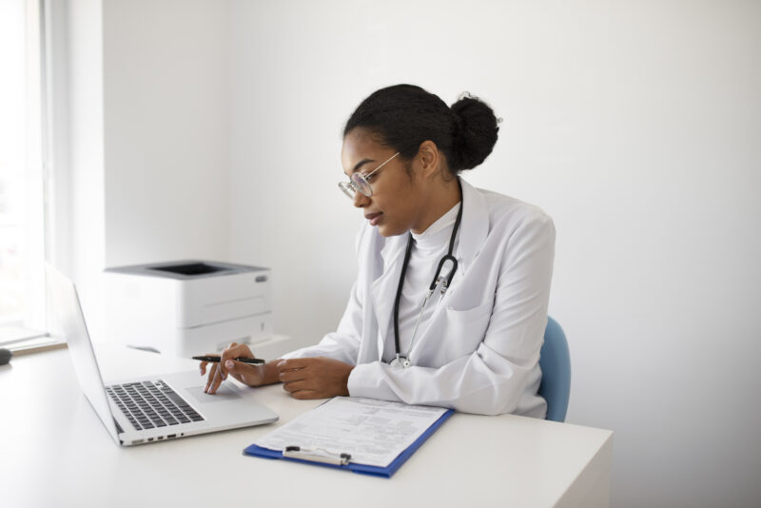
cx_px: 380
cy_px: 254
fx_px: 740
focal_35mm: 35
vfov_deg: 37.9
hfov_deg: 54.4
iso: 320
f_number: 2.5
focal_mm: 35
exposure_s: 1/160
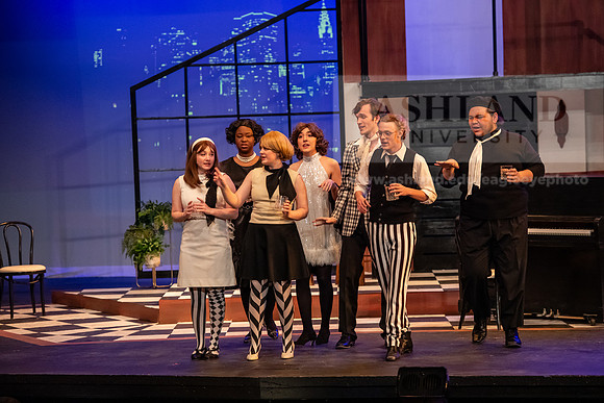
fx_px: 2265
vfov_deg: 10.2
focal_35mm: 135
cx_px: 302
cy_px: 202
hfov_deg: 15.2
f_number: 3.2
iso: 3200
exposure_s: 1/200
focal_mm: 135
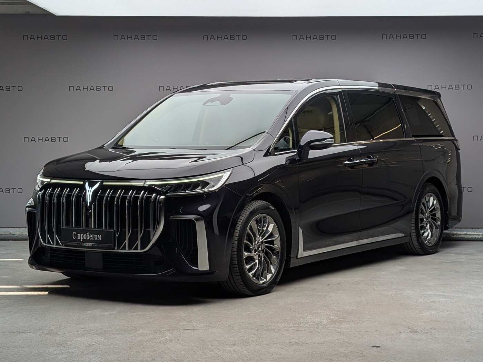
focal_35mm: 49
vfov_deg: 29.7
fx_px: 684
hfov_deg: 38.9
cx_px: 242
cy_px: 181
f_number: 1.68
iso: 32
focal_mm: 6.9
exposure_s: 1/300
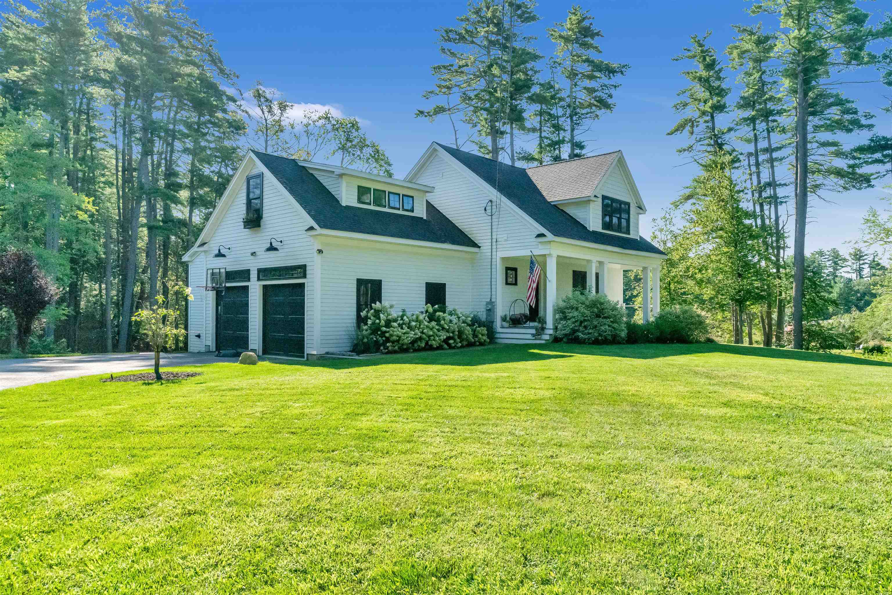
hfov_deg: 73.7
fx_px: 595
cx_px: 446
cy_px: 298
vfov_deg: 53.1
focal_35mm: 24
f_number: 8
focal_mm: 24
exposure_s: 1/6000
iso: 8000
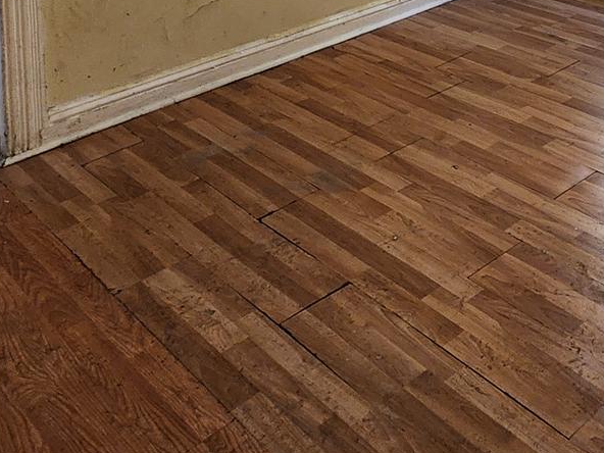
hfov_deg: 35.6
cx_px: 671
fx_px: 785
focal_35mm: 45
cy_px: -260
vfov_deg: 23.9
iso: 160
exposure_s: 1/60
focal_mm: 2.2
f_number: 2.2
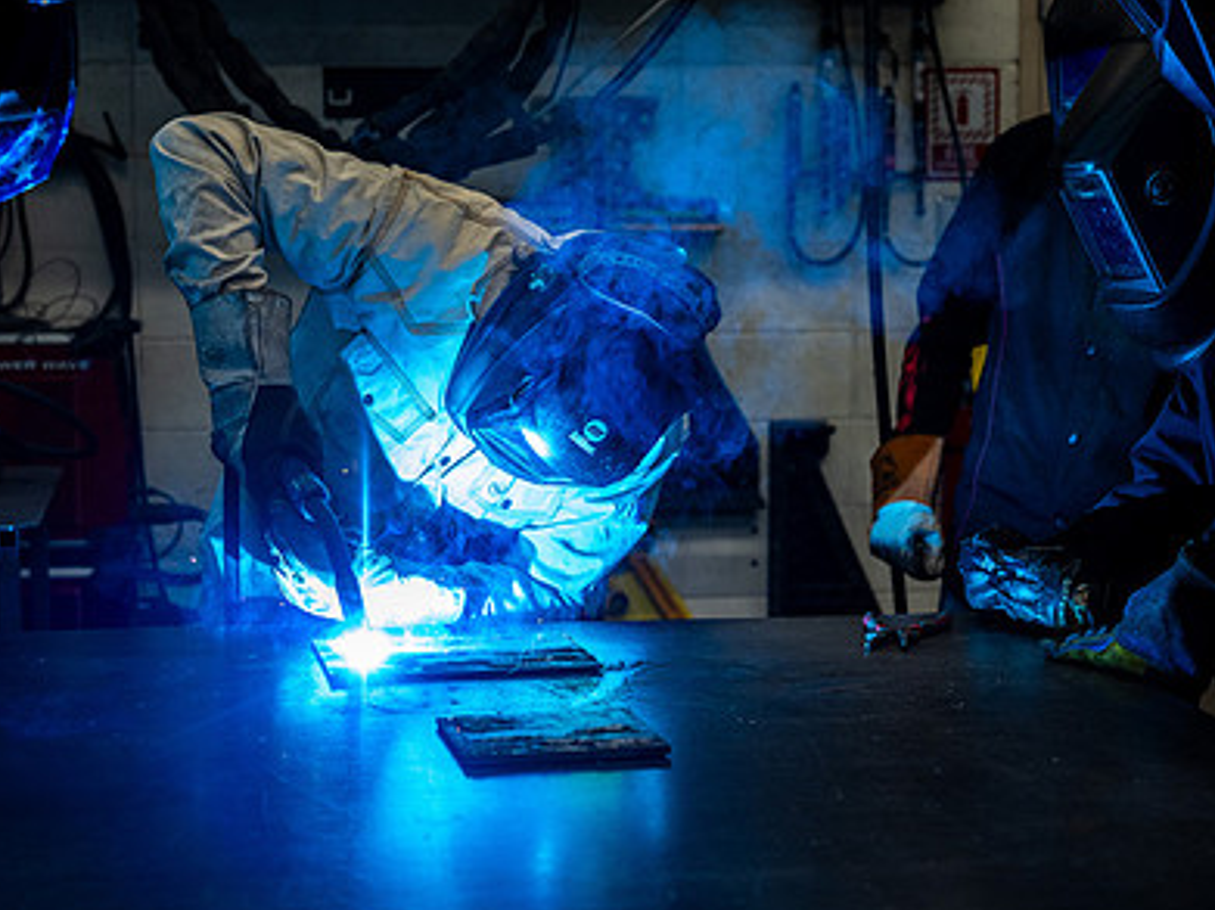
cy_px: 415
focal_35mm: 59
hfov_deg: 32.7
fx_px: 2070
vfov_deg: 24.8
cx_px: 528
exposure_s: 1/800
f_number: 2.8
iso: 640
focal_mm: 40
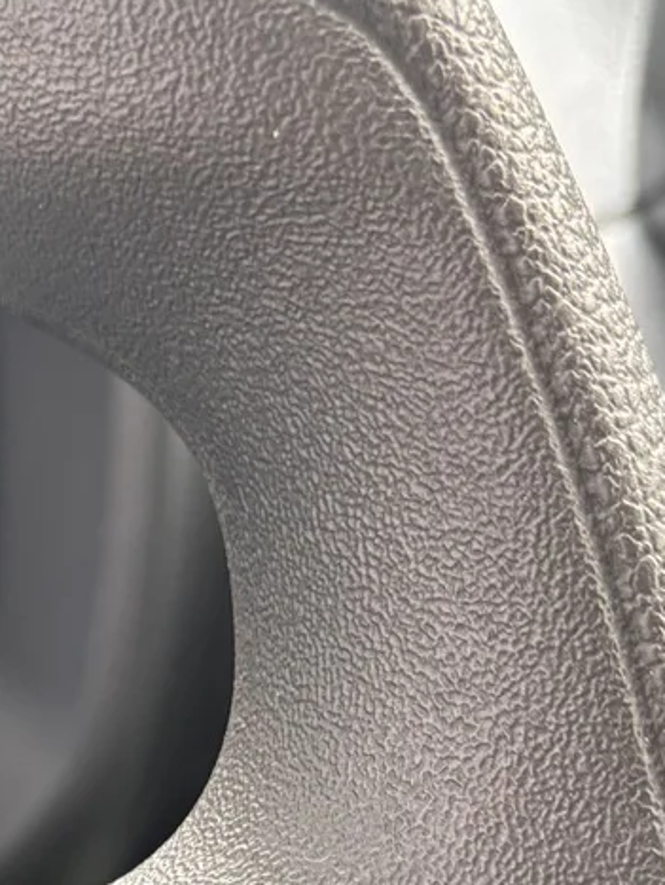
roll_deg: -1.0
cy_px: 1128
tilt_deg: -36.3
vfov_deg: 20.3
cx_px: -34
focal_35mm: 89
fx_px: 2277
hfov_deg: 16.2
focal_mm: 5.96
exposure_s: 1/60
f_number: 1.6
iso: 160
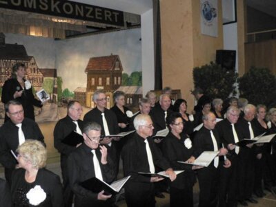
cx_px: 138
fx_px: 287
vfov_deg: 39.7
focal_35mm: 36
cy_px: 104
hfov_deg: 51.4
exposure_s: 1/60
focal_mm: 6
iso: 400
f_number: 2.8
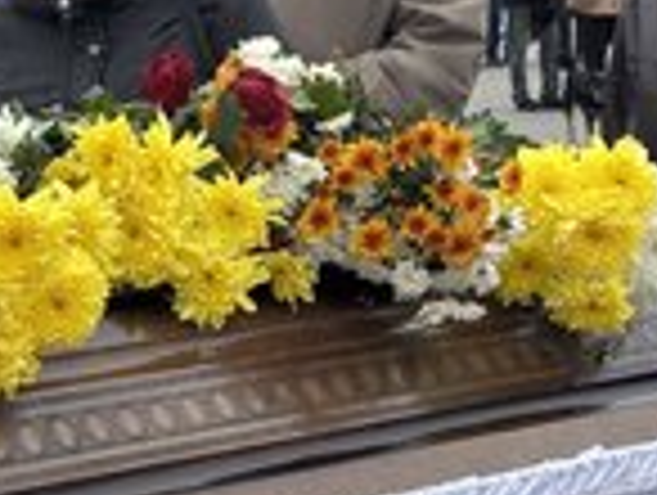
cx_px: 76
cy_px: 117
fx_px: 2700
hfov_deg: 13.8
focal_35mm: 142
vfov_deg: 10.5
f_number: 1.6
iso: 32
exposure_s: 1/1017
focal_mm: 5.96
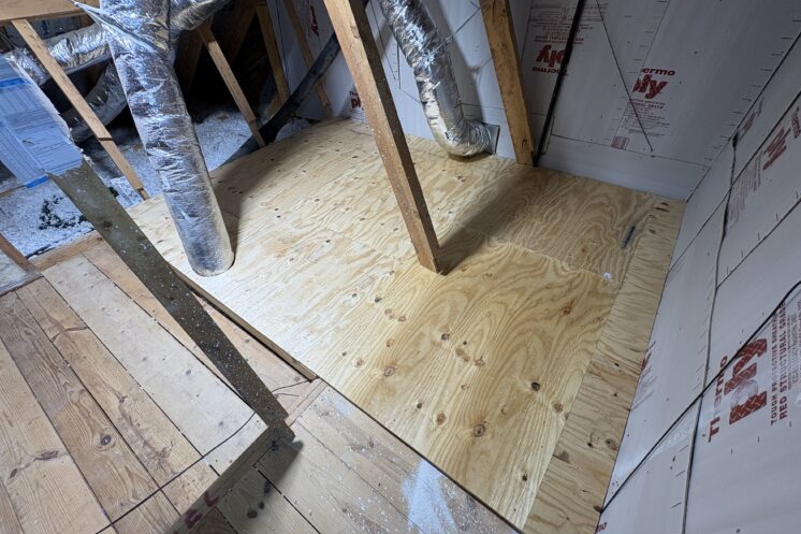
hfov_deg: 100.4
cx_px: 395
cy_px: 290
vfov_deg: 77.1
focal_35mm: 15
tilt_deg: -46.7
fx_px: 334
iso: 64
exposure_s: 1/120
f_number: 2.2
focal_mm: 2.22
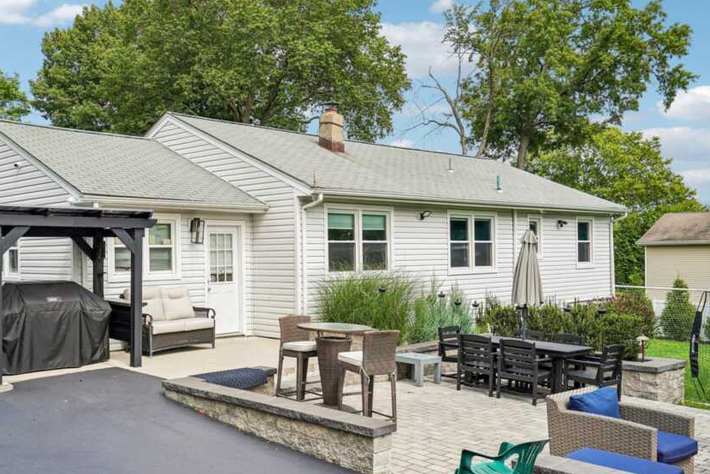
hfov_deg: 51.5
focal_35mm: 37
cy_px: 263
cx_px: 277
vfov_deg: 35.9
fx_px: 730
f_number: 7.1
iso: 100
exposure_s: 1/250
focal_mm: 30
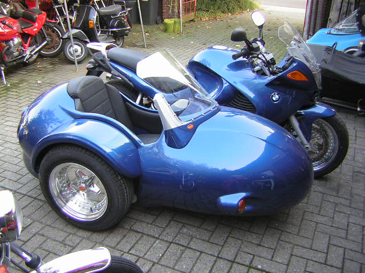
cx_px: 182
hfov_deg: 51.4
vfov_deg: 39.7
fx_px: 380
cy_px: 136
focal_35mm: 36
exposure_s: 1/26.3
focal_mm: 4.7
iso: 50
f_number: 2.6
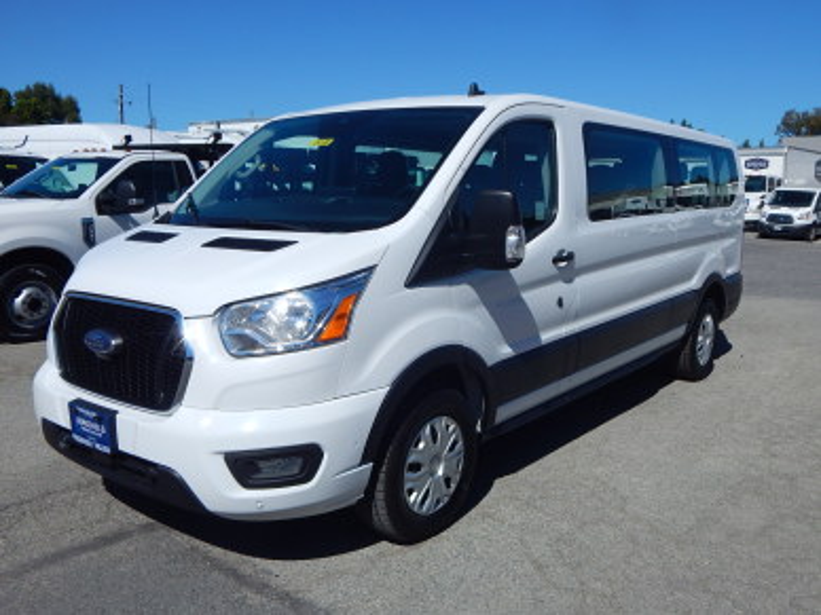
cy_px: 308
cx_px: 410
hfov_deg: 58.4
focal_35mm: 31
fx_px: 735
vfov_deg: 45.4
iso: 125
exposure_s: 1/1250
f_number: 6.5
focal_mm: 5.6
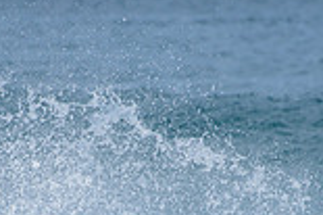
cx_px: 127
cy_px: 341
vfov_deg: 0.7
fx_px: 16823
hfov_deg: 1.1
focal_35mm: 1877
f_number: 5.6
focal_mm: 500
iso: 250
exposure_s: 1/2000
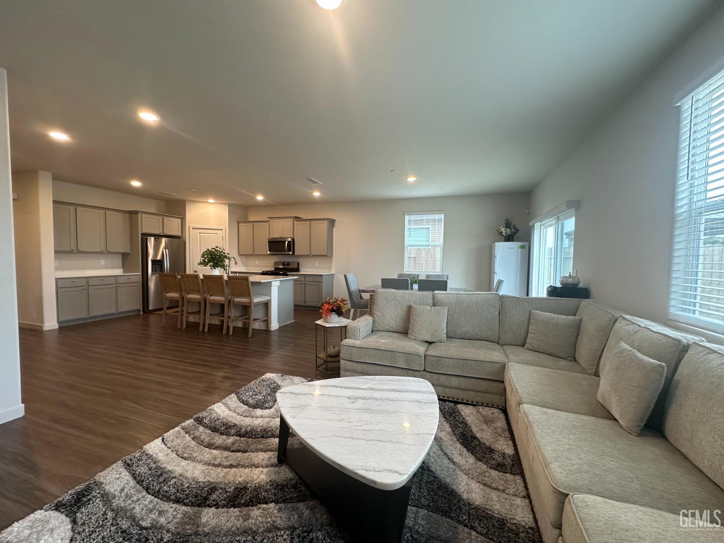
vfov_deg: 85.7
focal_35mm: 14
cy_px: 272
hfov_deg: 102.1
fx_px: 293
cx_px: 362
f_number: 2.2
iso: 200
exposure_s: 1/60
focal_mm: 2.22
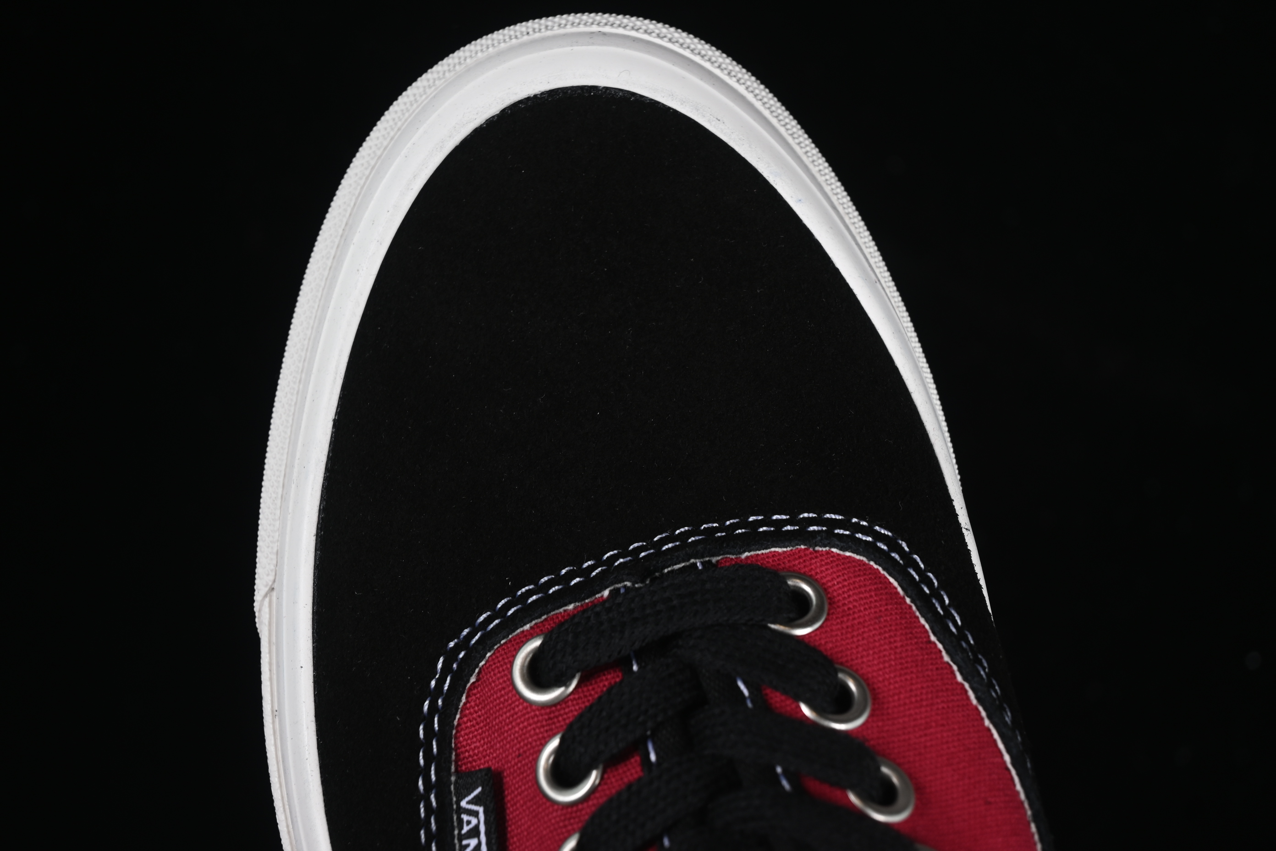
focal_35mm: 75
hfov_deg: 27.0
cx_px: 638
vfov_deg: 18.2
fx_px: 2658
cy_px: 426
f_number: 6.3
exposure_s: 1/60
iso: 160
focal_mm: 50
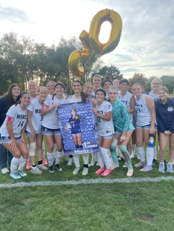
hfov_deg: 51.4
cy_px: 114
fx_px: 181
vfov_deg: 65.3
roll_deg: +0.2
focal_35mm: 27
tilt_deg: -5.8
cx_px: 85
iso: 32
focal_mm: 4.2
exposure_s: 1/537
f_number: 1.6
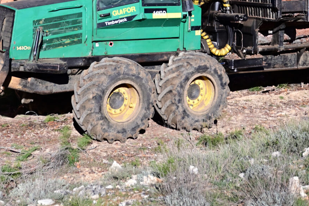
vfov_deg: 14.2
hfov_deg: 21.9
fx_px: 794
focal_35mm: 92
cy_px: -68
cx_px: 206
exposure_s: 1/2000
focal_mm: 31.5
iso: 500
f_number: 6.3
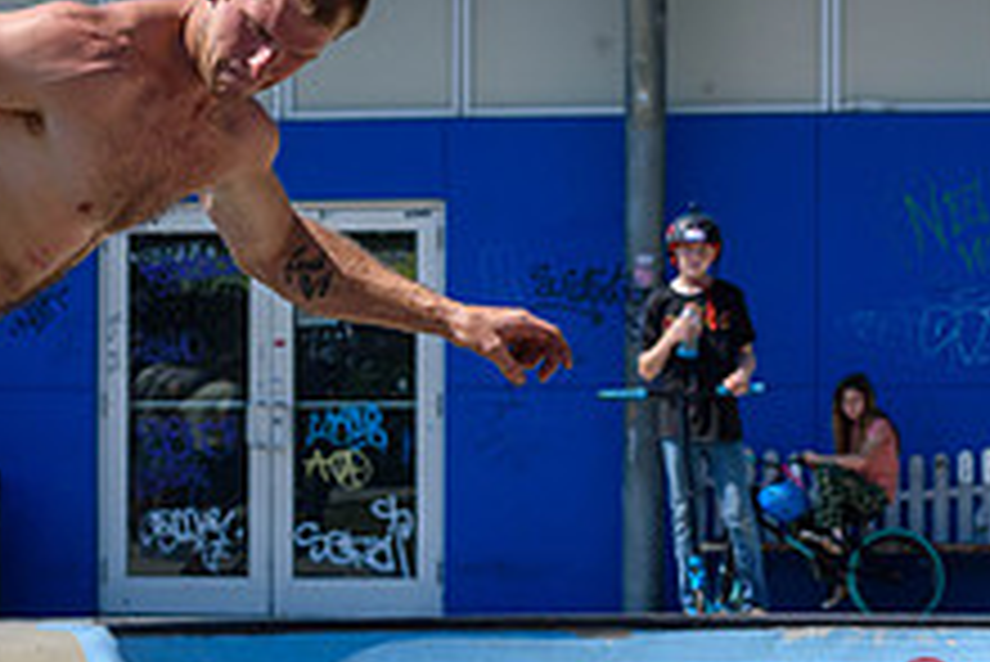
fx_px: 7622
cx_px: -243
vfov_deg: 5.0
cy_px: 570
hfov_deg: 7.4
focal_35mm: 277
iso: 200
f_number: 8
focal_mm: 70
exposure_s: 1/1000
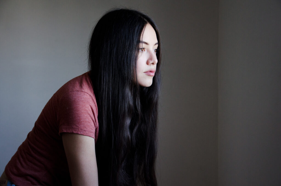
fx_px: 584
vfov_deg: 18.1
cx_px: 140
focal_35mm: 75
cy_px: 93
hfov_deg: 27.0
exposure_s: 1/100
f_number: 5
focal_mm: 50
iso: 400
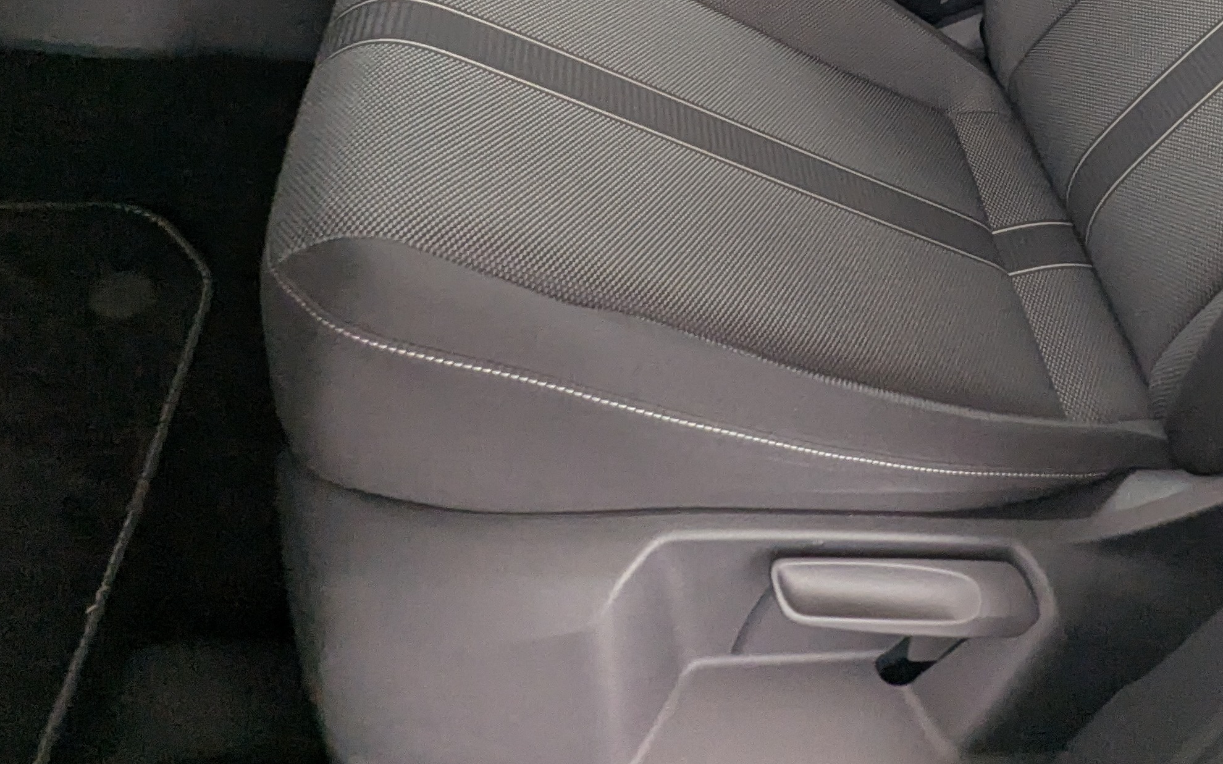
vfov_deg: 31.8
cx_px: 909
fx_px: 1166
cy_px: -91
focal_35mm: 35
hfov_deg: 53.0
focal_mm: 2.35
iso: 124
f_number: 2.2
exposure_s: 1/71.2
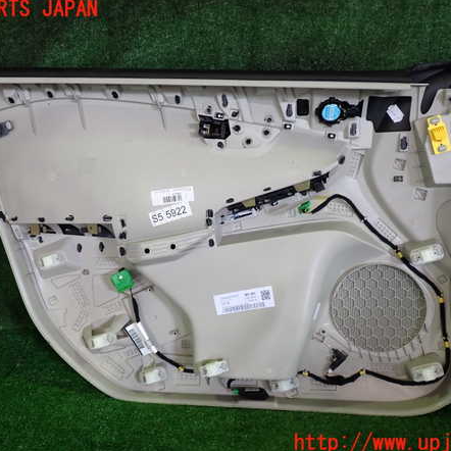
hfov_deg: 46.0
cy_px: 227
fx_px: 531
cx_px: 218
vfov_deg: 46.0
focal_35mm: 36
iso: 200
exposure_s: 1/40
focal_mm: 5.4
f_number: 2.3
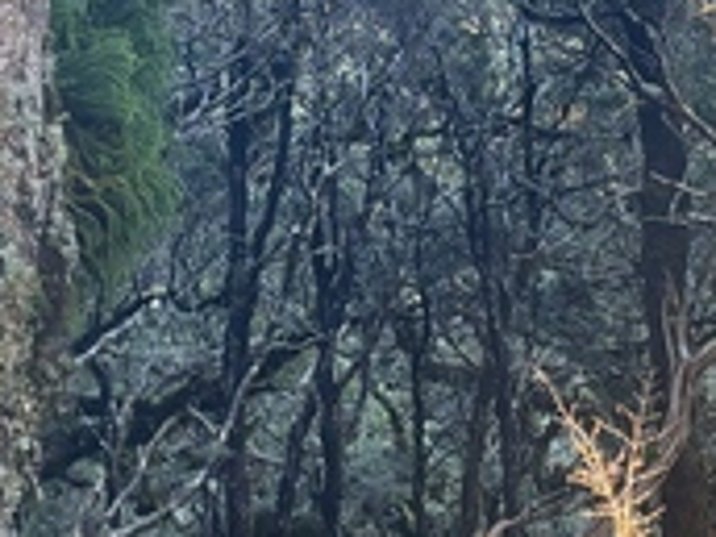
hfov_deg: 16.2
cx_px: 525
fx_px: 2503
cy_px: 221
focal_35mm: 121
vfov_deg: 12.2
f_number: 1.6
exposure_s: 1/95
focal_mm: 5.96
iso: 125
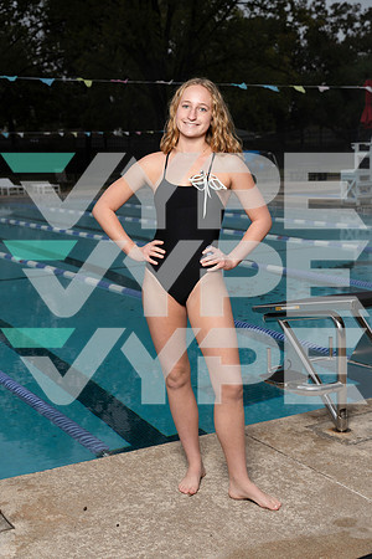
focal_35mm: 52
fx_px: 806
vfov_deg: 38.2
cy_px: 280
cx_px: 186
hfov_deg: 26.0
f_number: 5.6
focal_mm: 52
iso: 200
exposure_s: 1/250
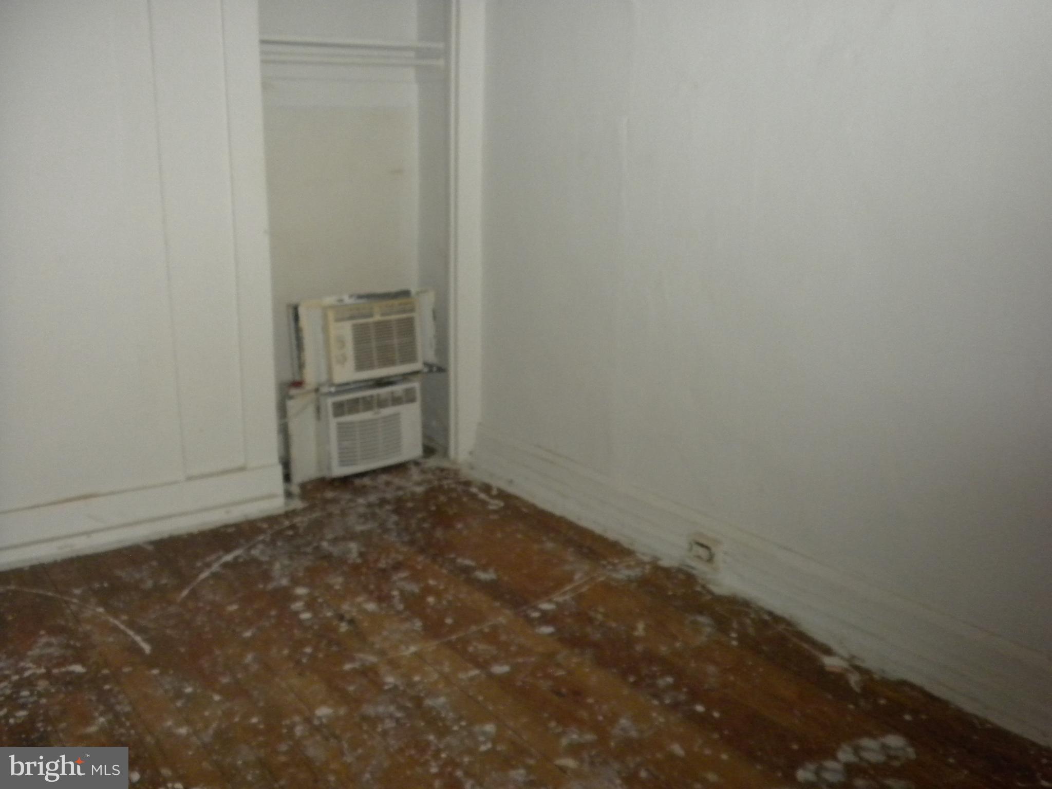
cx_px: 526
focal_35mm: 37
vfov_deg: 38.7
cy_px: 394
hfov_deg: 50.1
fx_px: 1124
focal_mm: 6.6
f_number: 3.5
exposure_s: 1/30
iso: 400
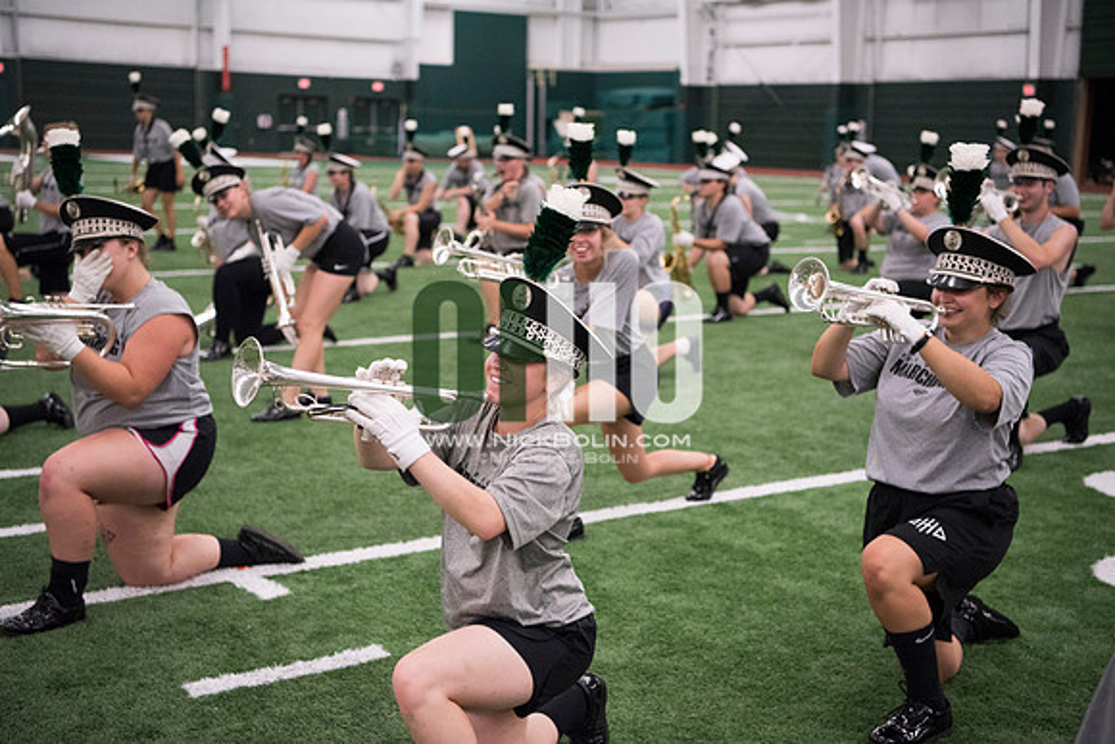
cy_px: 372
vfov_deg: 26.0
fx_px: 1611
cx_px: 558
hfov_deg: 38.2
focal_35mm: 52
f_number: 3.2
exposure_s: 1/320
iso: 3200
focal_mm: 52
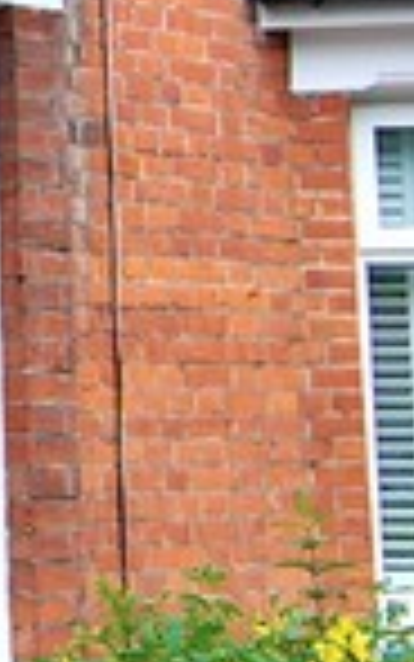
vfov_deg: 14.8
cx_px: -468
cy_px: -34
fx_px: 2499
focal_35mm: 139
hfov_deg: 8.8
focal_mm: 13
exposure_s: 1/160
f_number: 6.3
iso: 100
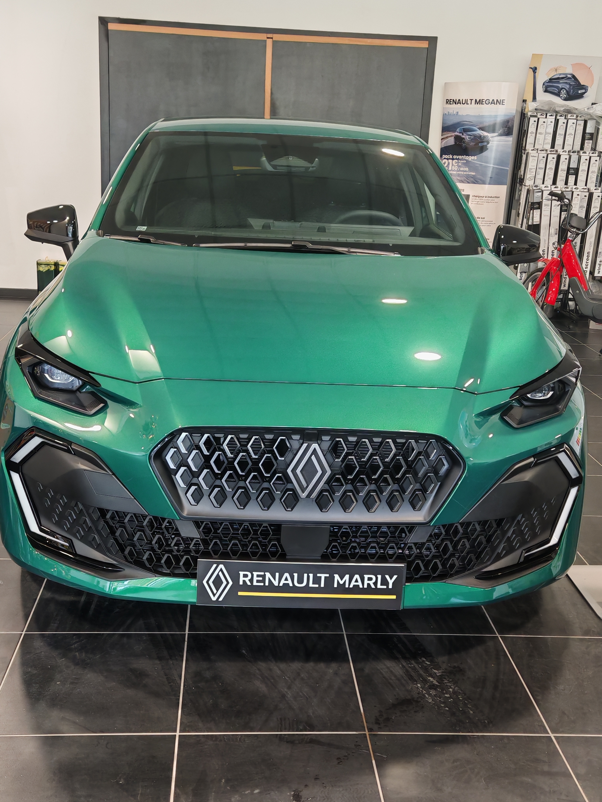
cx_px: 301
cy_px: 401
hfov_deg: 36.0
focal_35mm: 40
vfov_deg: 46.8
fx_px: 928
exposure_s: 1/33
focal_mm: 6.67
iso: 500
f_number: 1.9
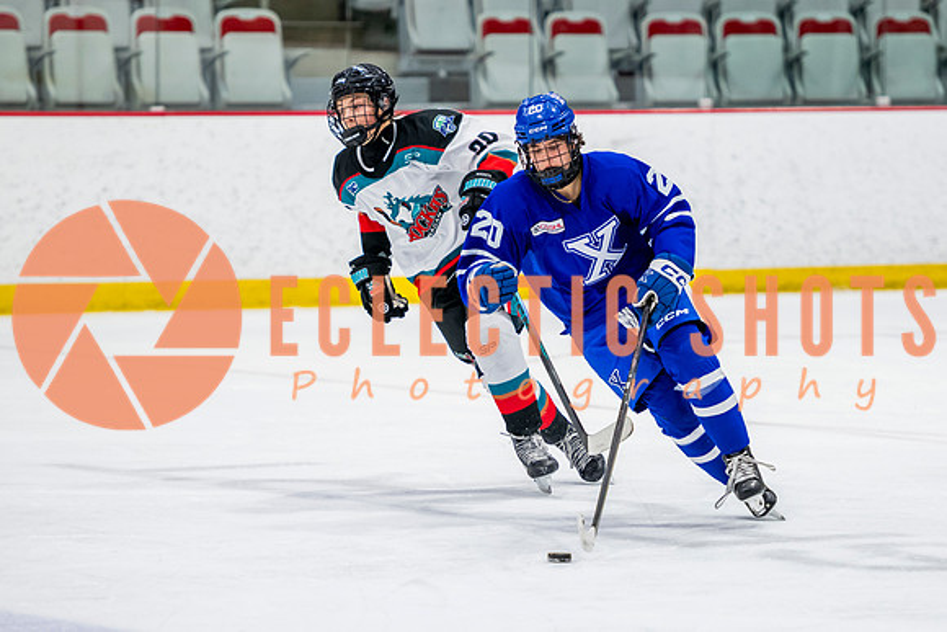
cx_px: 561
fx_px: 6649
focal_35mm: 253
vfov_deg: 5.4
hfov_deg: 8.1
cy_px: 386
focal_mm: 165
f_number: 3.2
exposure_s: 1/800
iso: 1600
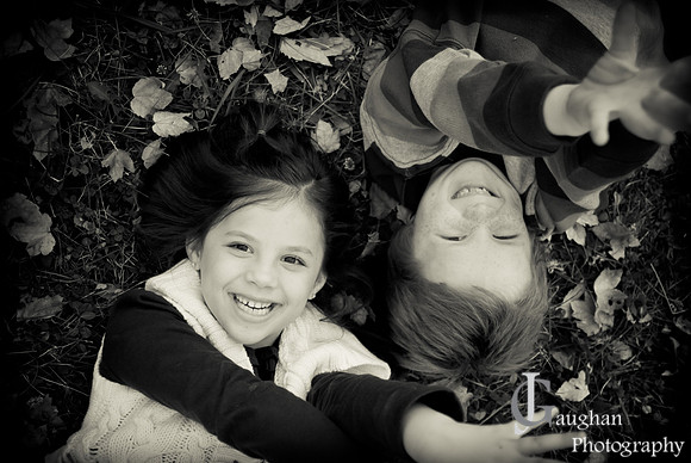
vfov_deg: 22.7
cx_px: 346
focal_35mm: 60
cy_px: 232
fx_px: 1153
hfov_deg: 33.4
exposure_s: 1/320
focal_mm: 40
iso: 250
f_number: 2.8
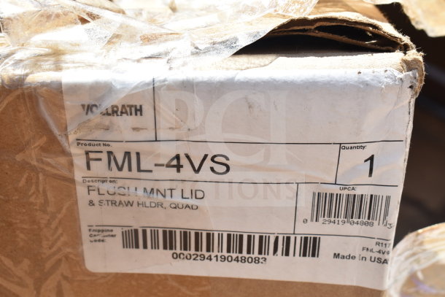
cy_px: 148
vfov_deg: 25.1
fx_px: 668
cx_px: 222
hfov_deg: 36.9
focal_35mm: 54
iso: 200
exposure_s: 1/250
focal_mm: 36
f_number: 8
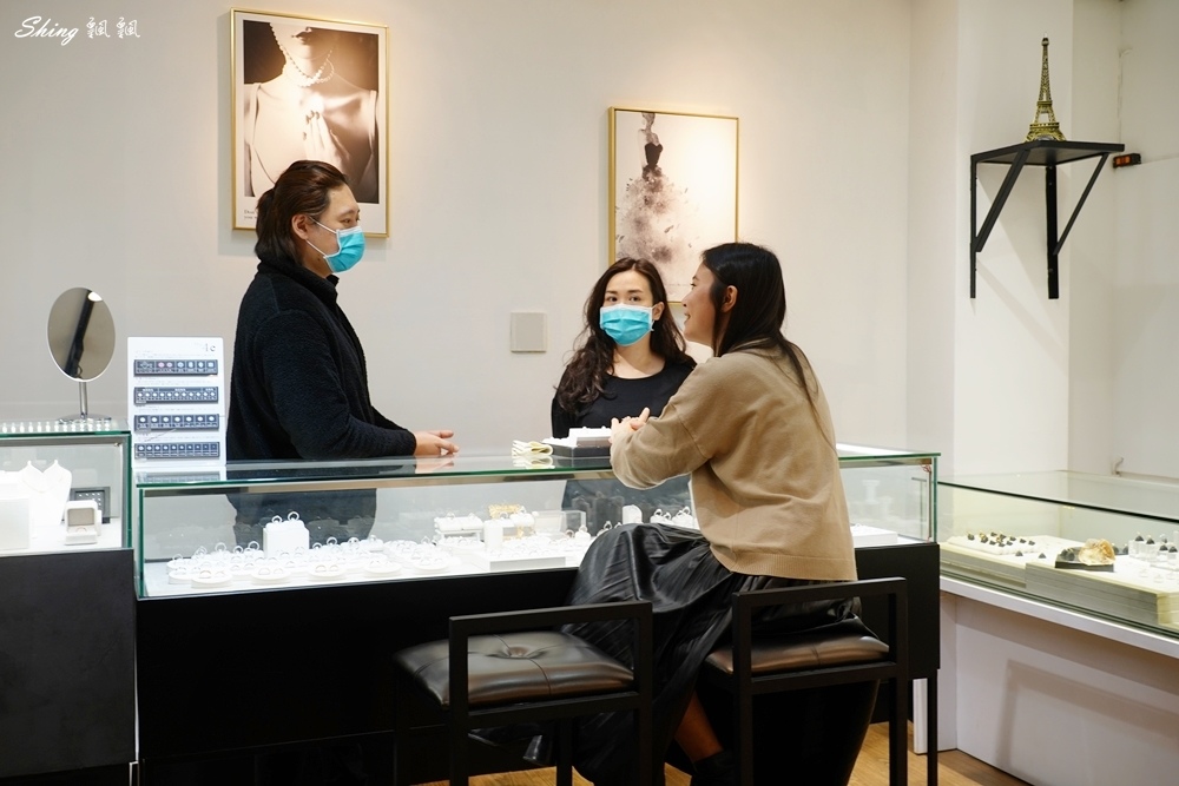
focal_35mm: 36
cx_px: 590
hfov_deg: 53.1
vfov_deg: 36.9
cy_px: 393
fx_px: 1179
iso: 200
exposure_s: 1/40
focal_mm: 36
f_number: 6.3
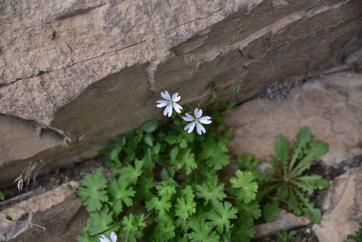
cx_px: 181
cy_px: 121
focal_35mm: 32
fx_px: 322
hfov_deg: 58.7
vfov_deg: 41.1
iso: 160
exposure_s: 1/125
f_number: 5
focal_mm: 32
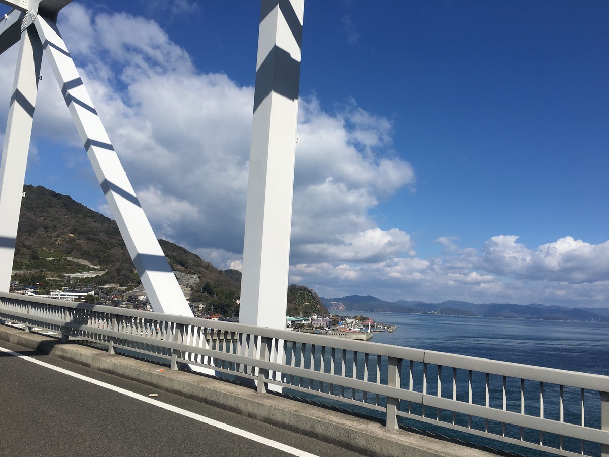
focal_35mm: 29
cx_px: 304
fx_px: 510
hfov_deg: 61.7
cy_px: 228
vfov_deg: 48.2
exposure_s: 1/3497
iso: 25
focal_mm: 4.15
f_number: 2.2
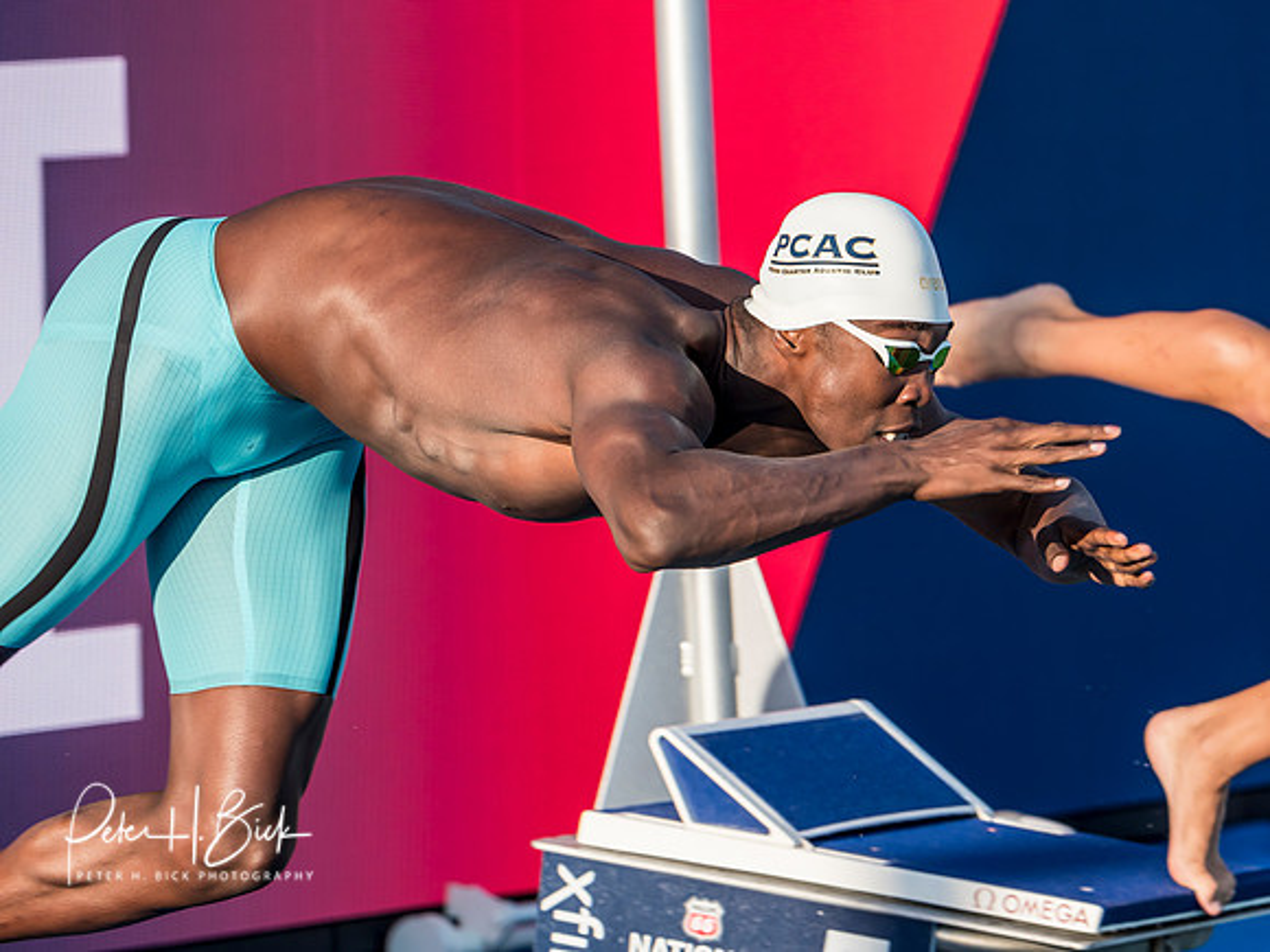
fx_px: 14712
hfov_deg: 4.9
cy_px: 476
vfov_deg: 3.7
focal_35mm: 401
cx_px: 635
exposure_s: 1/1000
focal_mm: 200
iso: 400
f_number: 5.6
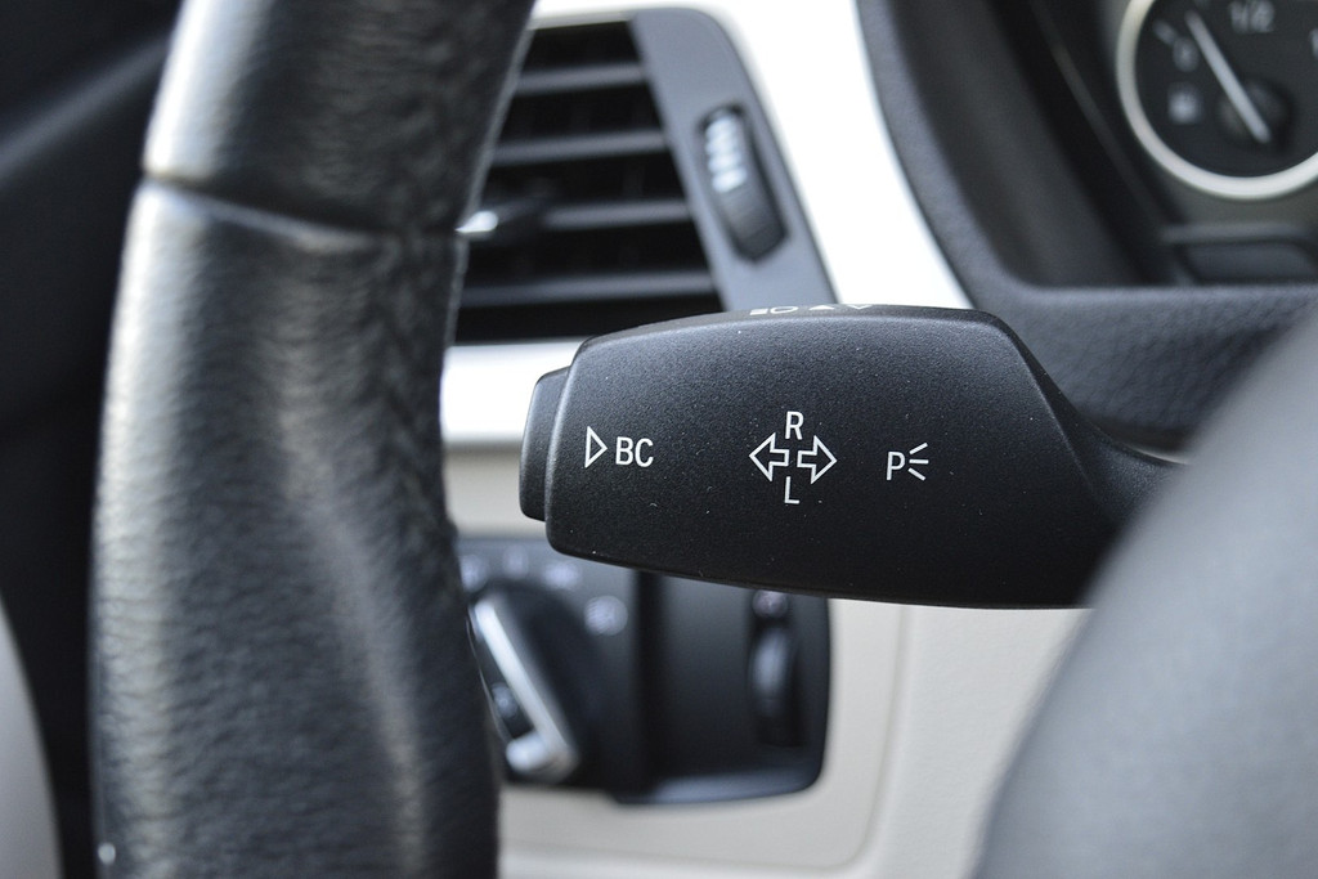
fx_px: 2526
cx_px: 659
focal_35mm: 69
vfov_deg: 19.7
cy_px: 440
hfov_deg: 29.2
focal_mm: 46
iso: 800
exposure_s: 1/60
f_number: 5.6
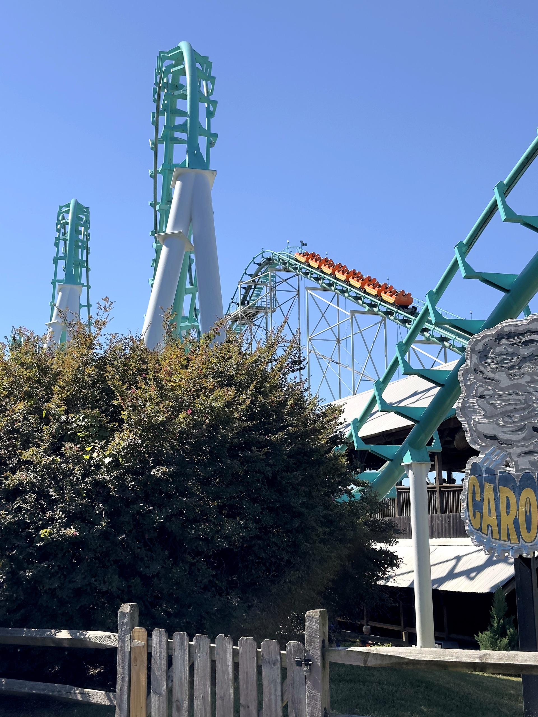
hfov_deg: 30.3
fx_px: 995
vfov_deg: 39.7
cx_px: 269
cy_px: 358
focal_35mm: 48
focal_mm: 6.86
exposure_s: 1/3155
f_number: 1.78
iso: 64
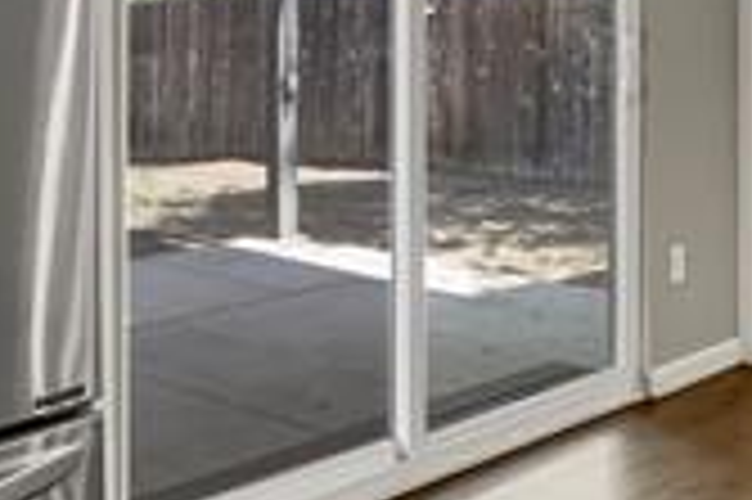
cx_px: 590
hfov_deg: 30.3
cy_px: -36
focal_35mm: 65
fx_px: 1356
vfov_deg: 20.0
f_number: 8
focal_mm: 17
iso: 250
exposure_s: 1
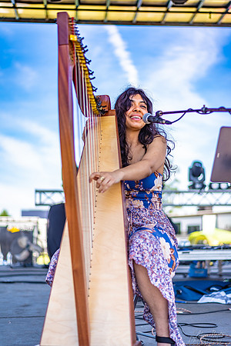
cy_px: 173
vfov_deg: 39.6
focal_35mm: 50
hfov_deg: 27.0
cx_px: 116
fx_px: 481
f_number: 1.8
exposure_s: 1/1000
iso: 100
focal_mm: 50
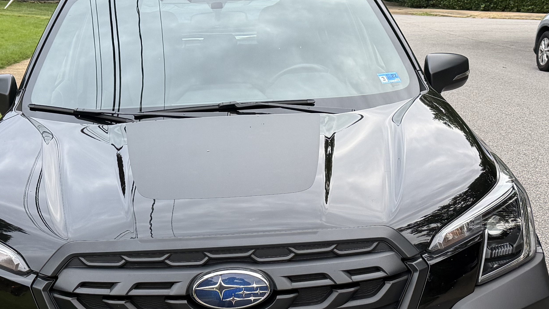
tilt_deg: -16.5
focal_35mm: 60
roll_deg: +0.5
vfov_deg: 19.9
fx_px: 873
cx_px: 233
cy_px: 225
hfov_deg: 34.8
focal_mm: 6.76
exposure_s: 1/100
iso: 200
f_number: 1.78
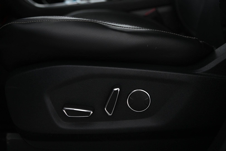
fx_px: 276
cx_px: 113
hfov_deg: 44.5
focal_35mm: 44
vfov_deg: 30.5
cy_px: 76
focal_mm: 44
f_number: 4
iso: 2000
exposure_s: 1/30
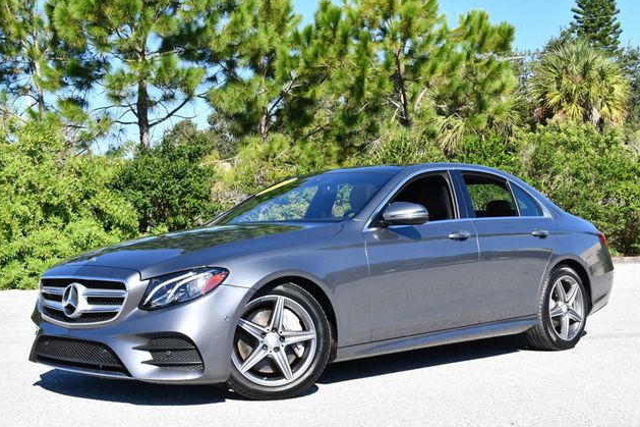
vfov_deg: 25.5
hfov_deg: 37.5
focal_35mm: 53
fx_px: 942
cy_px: 213
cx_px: 315
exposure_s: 1/250
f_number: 8
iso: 180
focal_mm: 26
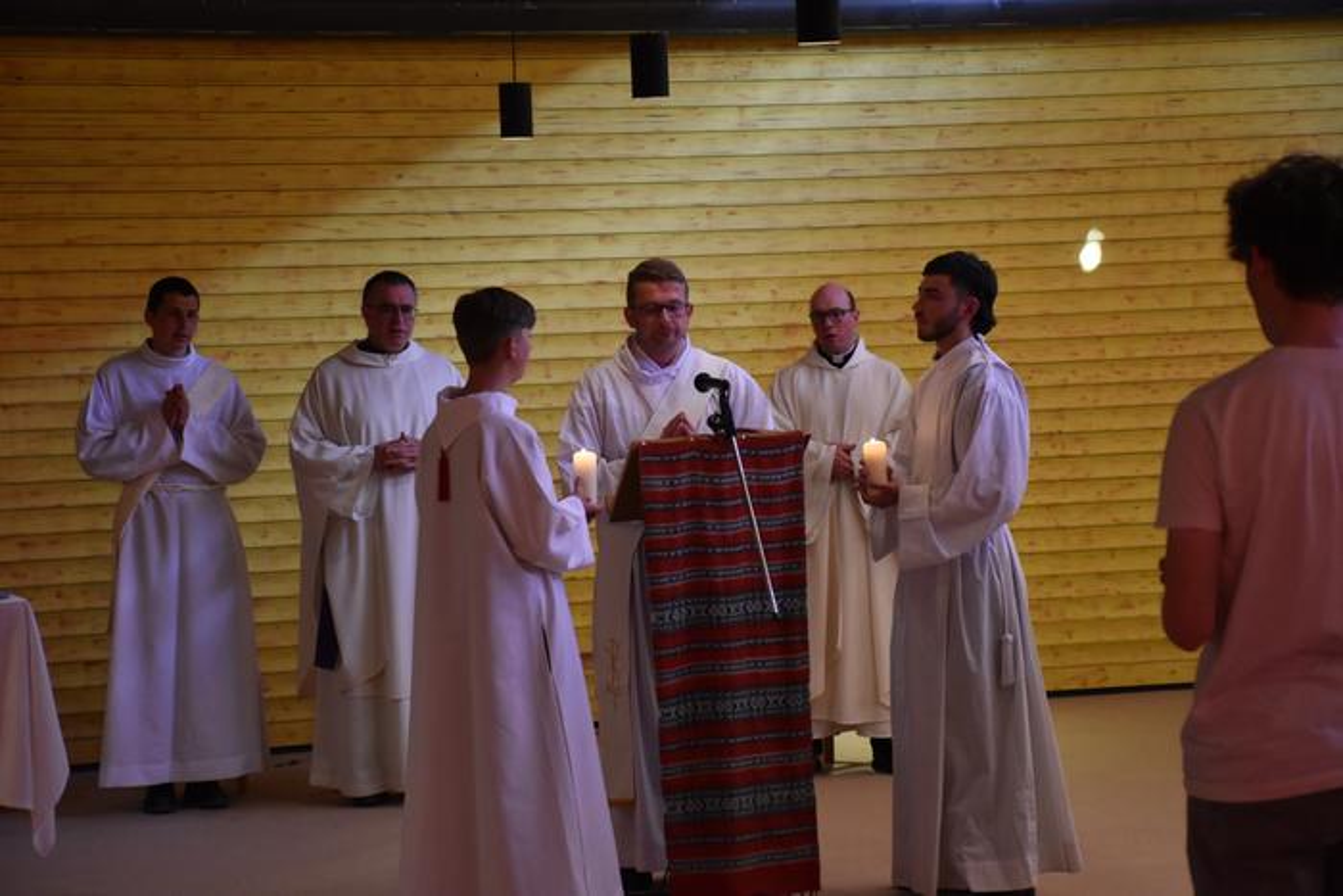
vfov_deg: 15.2
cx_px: 672
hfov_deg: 22.6
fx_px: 3358
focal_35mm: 90
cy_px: 448
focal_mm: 60
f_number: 5
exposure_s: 1/60
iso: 2200
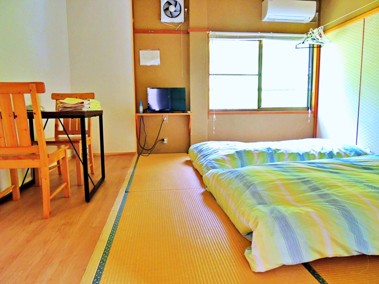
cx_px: 190
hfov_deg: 71.6
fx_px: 263
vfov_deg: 56.8
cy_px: 142
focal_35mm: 24
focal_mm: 4.3
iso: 400
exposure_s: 1/30
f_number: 3
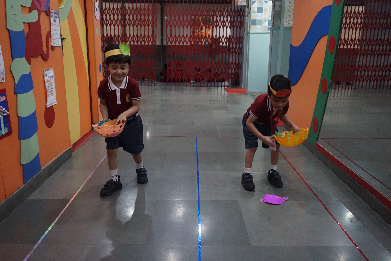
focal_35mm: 32
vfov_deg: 41.7
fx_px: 342
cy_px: 130
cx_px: 196
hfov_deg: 59.5
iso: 3200
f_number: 4
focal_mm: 21
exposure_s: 1/125
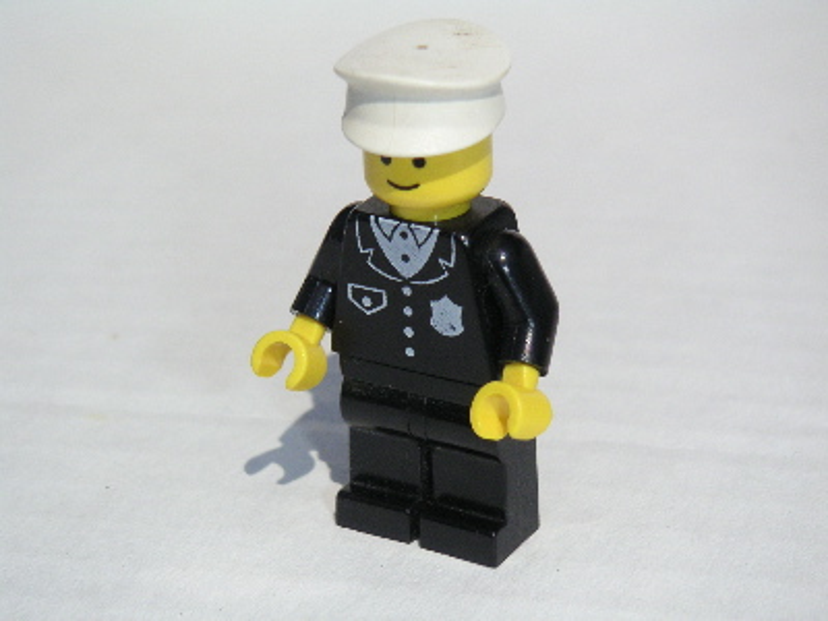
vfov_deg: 13.3
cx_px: 414
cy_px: 310
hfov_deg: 17.7
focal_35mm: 111
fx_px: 2655
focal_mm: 17.1
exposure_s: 1/1000
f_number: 8
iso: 160
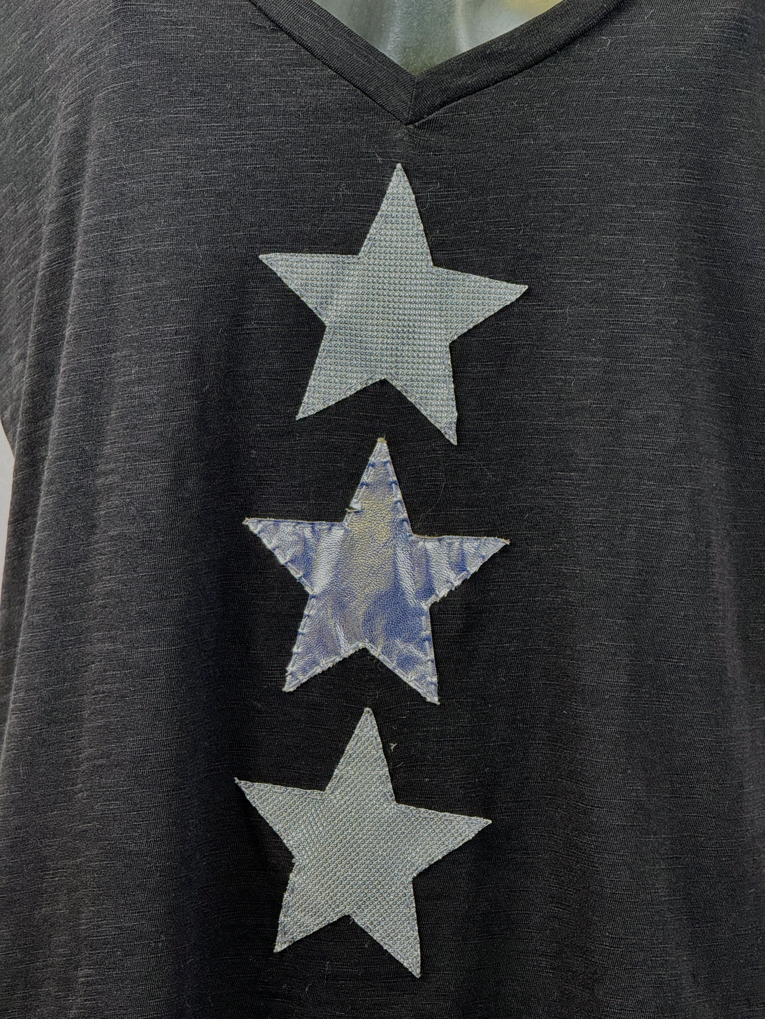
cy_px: 510
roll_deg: -2.0
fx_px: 3536
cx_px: 382
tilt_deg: -4.4
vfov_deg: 16.4
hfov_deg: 12.3
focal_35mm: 120
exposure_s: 1/50
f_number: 2.8
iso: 320
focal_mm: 15.66
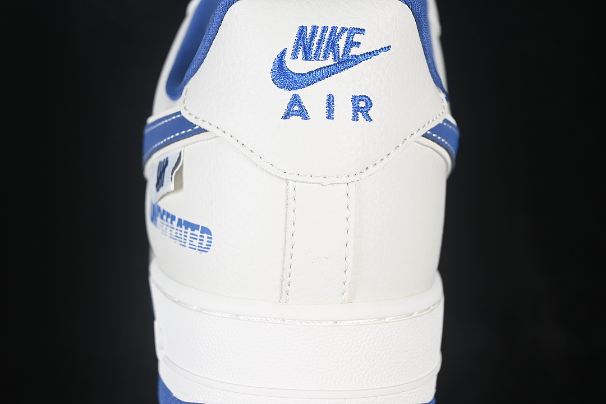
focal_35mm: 75
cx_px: 303
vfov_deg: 18.2
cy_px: 202
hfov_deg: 27.0
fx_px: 1262
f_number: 7.1
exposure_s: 1/80
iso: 160
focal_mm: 50
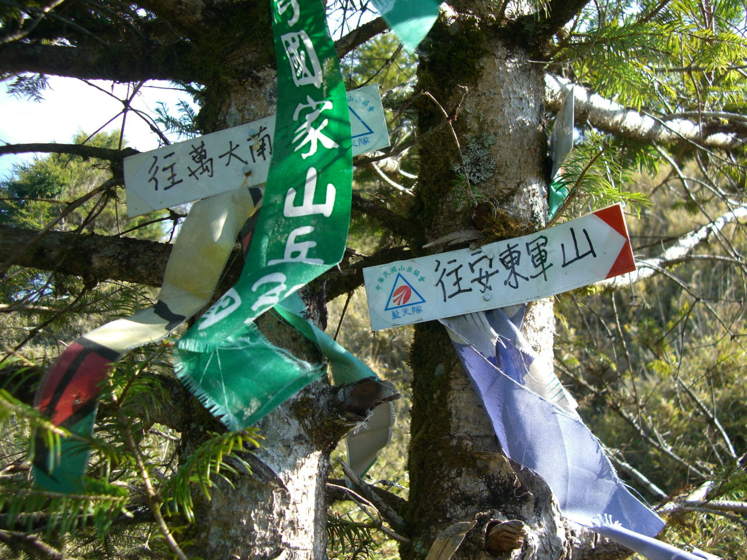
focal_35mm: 38
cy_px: 280
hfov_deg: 49.0
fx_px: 820
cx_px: 374
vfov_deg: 37.7
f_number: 2.8
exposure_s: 1/200
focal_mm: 7.9
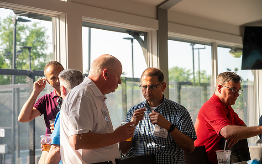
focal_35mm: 72
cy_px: 83
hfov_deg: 28.6
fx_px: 514
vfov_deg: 18.1
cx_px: 130
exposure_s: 1/800
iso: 640
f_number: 4.5
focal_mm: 70
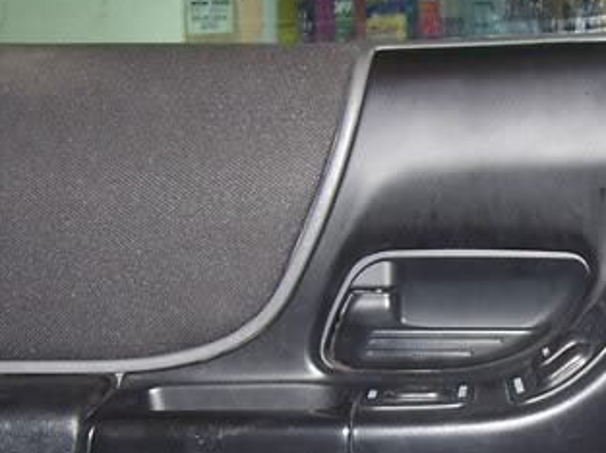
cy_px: 552
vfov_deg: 16.2
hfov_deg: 22.0
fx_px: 1521
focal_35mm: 87
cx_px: 552
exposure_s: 1/60
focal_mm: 5.6
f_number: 2.7
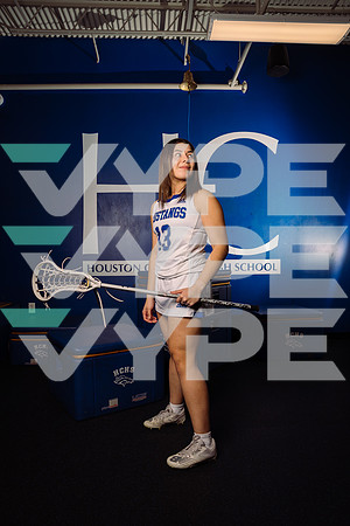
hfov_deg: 53.1
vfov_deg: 73.7
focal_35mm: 24
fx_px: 350
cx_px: 175
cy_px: 263
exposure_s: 1/250
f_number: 7.1
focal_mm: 24
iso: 200
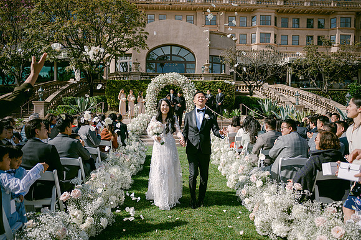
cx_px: 180
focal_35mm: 28
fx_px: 285
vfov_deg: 45.6
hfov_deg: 64.6
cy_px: 120
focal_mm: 28
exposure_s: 1/2500
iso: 100
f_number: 2.8
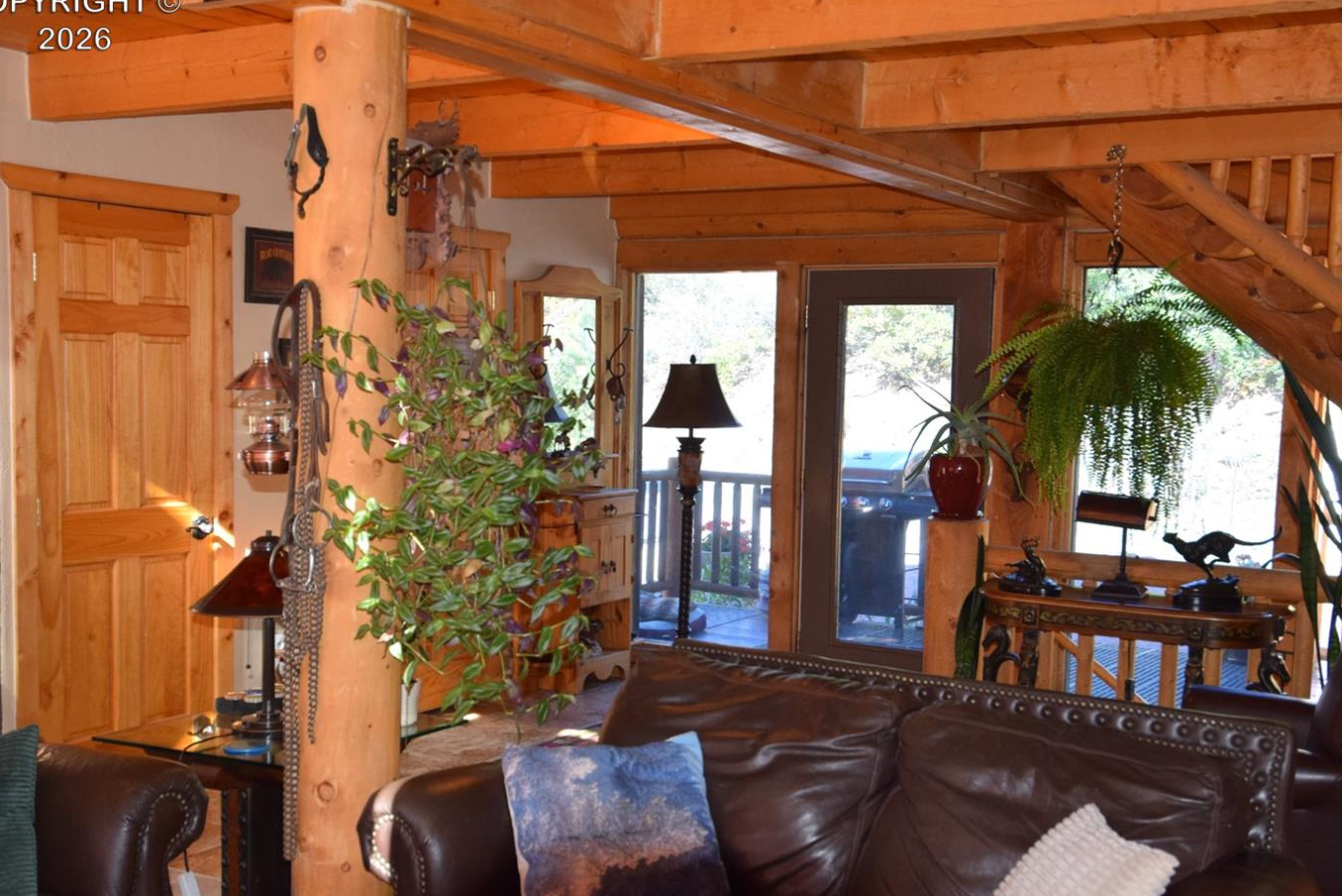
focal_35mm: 43
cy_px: 507
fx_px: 1603
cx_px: 668
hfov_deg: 45.4
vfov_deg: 31.2
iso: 800
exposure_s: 1/100
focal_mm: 24
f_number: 5
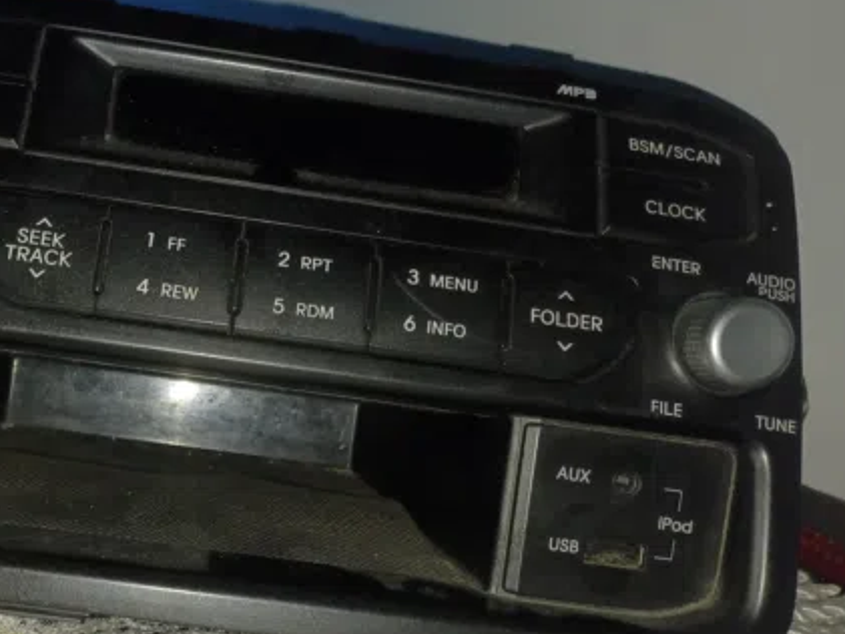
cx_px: 233
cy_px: 407
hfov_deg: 47.5
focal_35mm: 38
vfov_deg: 37.4
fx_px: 928
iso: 50
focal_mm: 4.6
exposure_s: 1/50
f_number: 1.8
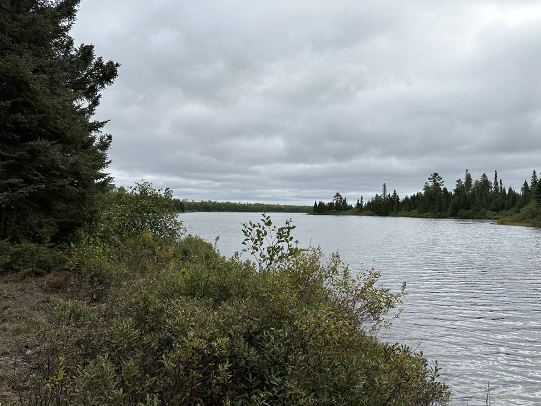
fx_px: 375
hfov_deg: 71.6
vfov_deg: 56.8
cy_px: 203
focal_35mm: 24
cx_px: 270
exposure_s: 1/4184
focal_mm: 6.86
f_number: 1.78
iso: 80
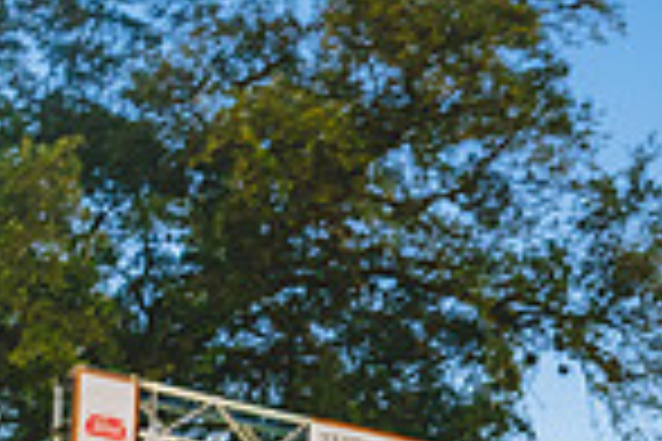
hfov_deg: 19.7
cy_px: 781
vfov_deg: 13.1
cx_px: 860
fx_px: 1747
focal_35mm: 95
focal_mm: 24
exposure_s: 1/30
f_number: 3.5
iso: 800
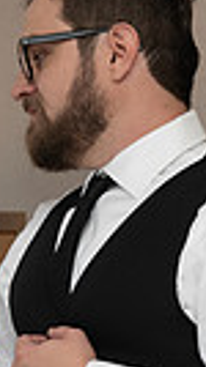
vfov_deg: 11.7
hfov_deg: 6.5
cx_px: 346
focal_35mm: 182
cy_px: 357
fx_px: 1774
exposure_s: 1/200
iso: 800
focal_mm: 40
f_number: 4
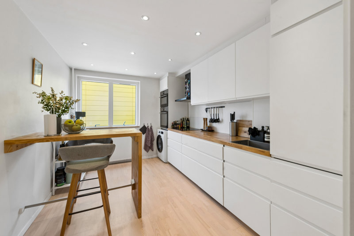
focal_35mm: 14
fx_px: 138
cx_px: 177
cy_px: 118
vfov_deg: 81.2
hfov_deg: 104.3
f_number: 10
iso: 250
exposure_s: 1/13
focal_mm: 14
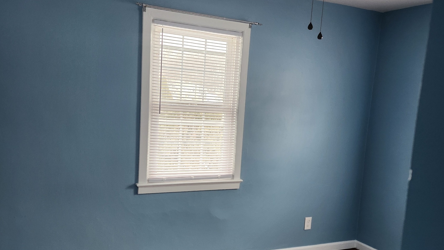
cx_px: 223
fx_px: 400
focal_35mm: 34
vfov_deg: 34.5
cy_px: 158
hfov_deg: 58.0
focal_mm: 5.54
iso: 320
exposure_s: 1/120
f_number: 1.8
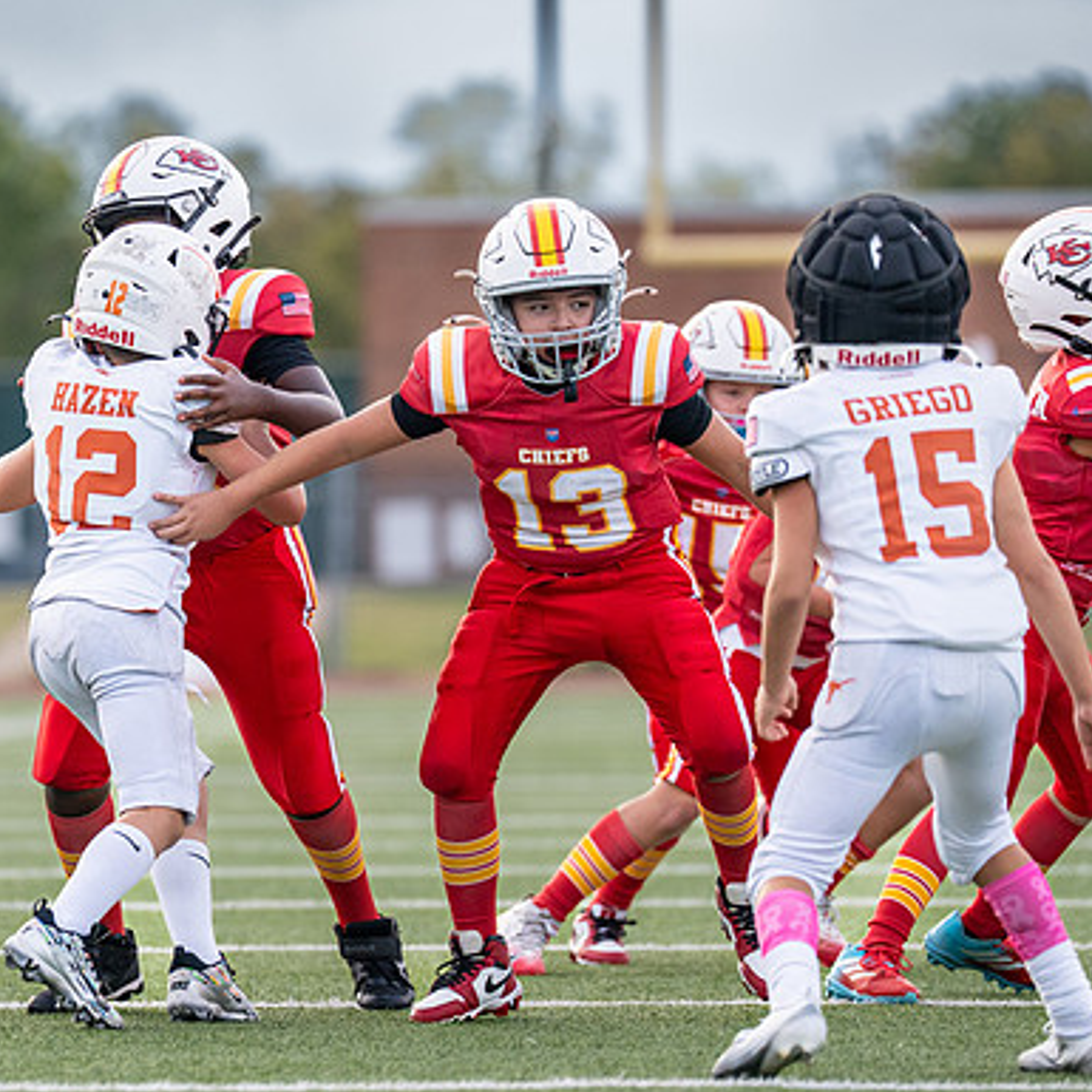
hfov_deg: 3.8
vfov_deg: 3.8
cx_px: 191
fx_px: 16667
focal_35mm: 467
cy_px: 631
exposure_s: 1/2000
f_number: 2.8
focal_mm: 200
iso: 400
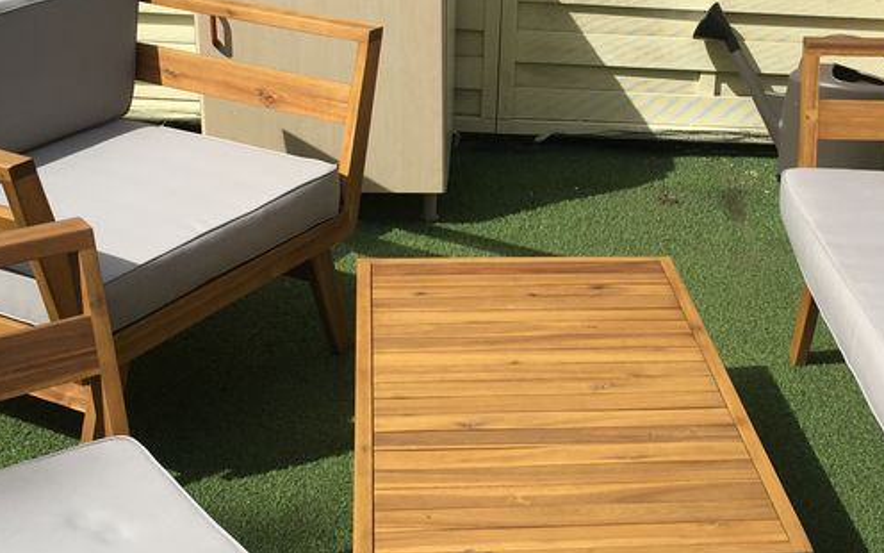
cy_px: 198
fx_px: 1494
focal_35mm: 62
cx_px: 540
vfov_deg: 20.9
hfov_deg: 32.8
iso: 25
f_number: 2.2
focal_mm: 4.15
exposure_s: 1/2137
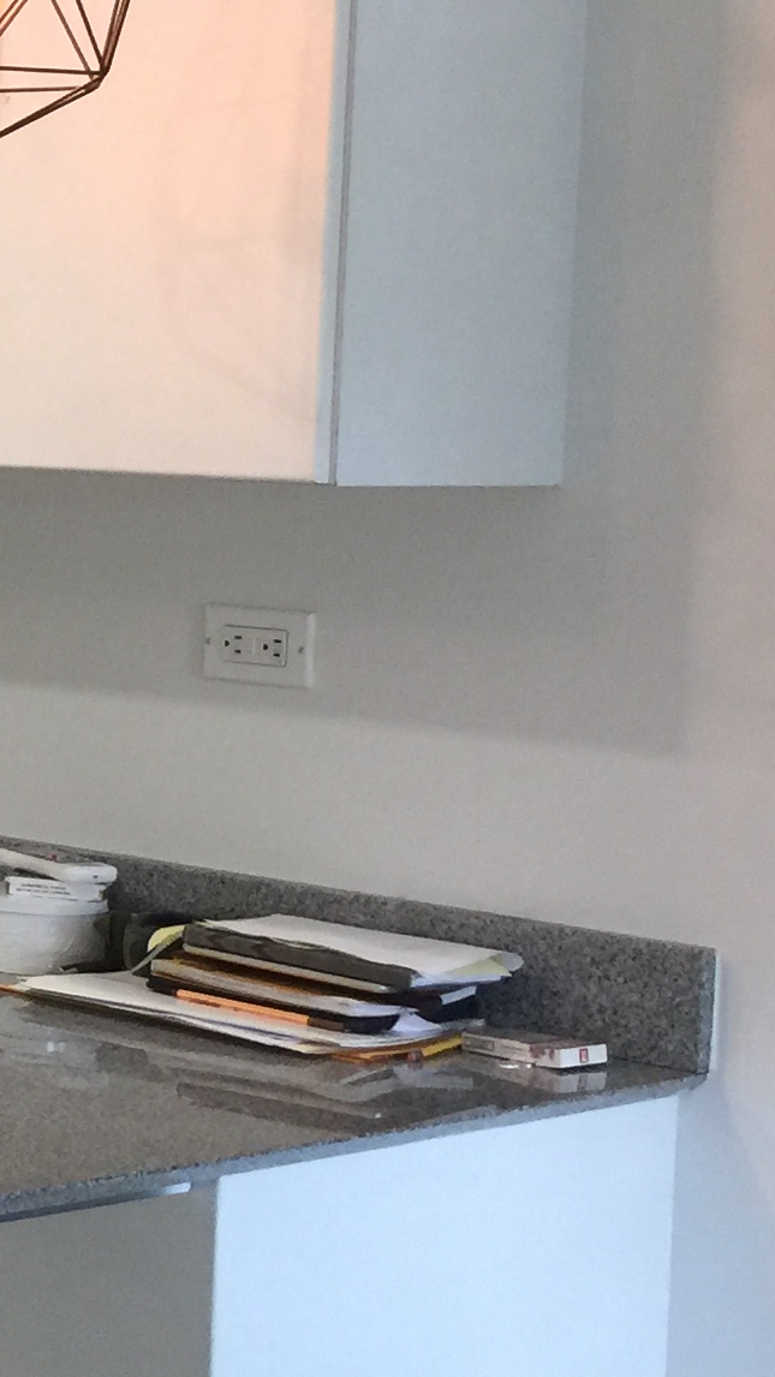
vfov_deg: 23.6
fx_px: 3287
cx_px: -928
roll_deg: -2.7
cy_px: 535
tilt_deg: -1.4
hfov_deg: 11.6
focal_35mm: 90
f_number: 2.2
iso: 50
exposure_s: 1/30
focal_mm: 4.15
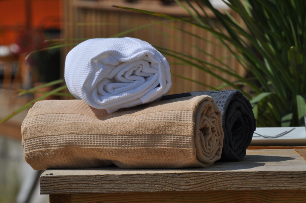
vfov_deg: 5.1
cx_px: 153
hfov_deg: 7.6
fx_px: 2292
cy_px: 102
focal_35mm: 270
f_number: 8
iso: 200
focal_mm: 180
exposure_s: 1/1000
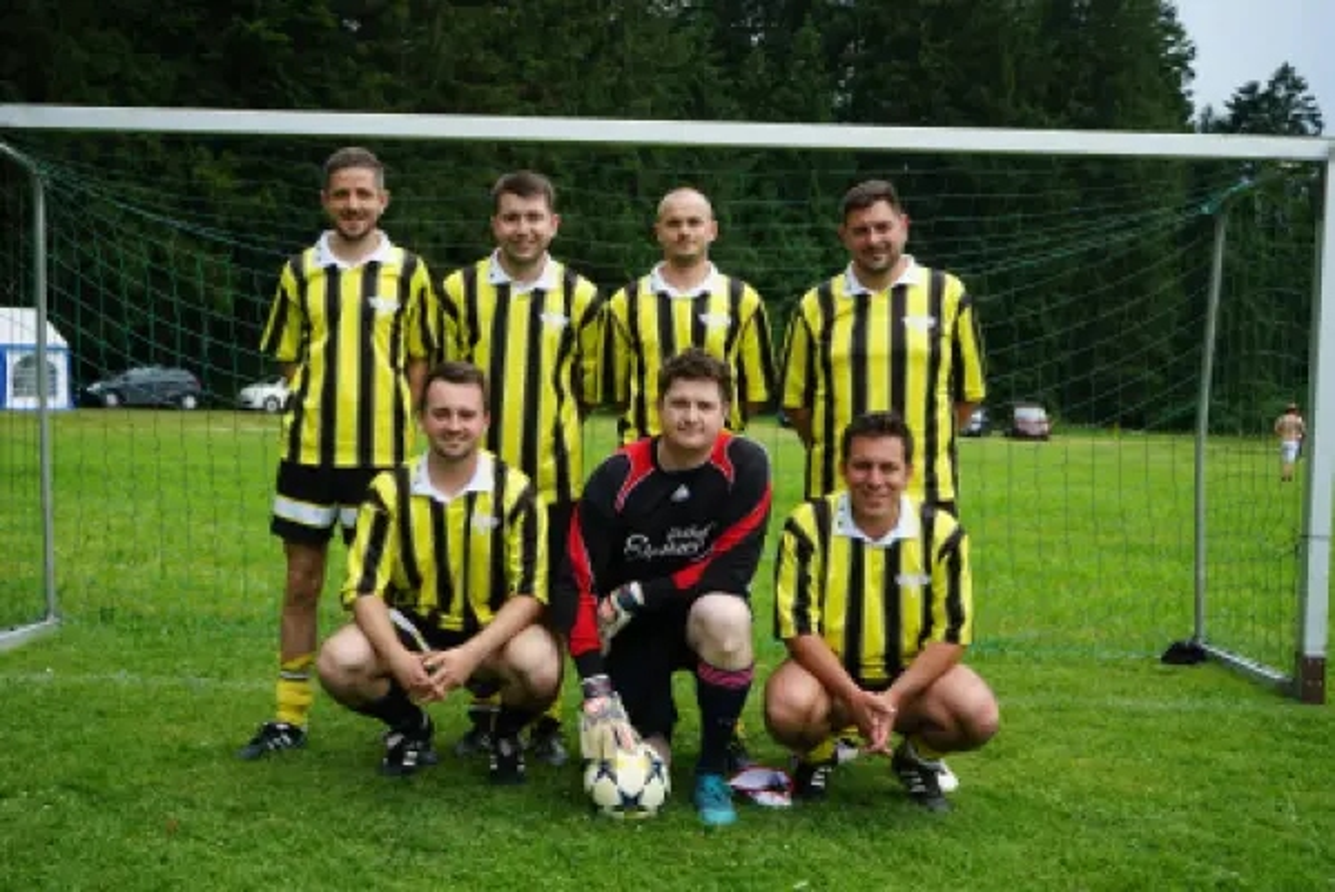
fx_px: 1521
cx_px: 668
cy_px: 446
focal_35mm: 41
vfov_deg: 32.7
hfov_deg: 47.4
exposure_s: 1/80
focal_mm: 41
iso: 100
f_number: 7.1
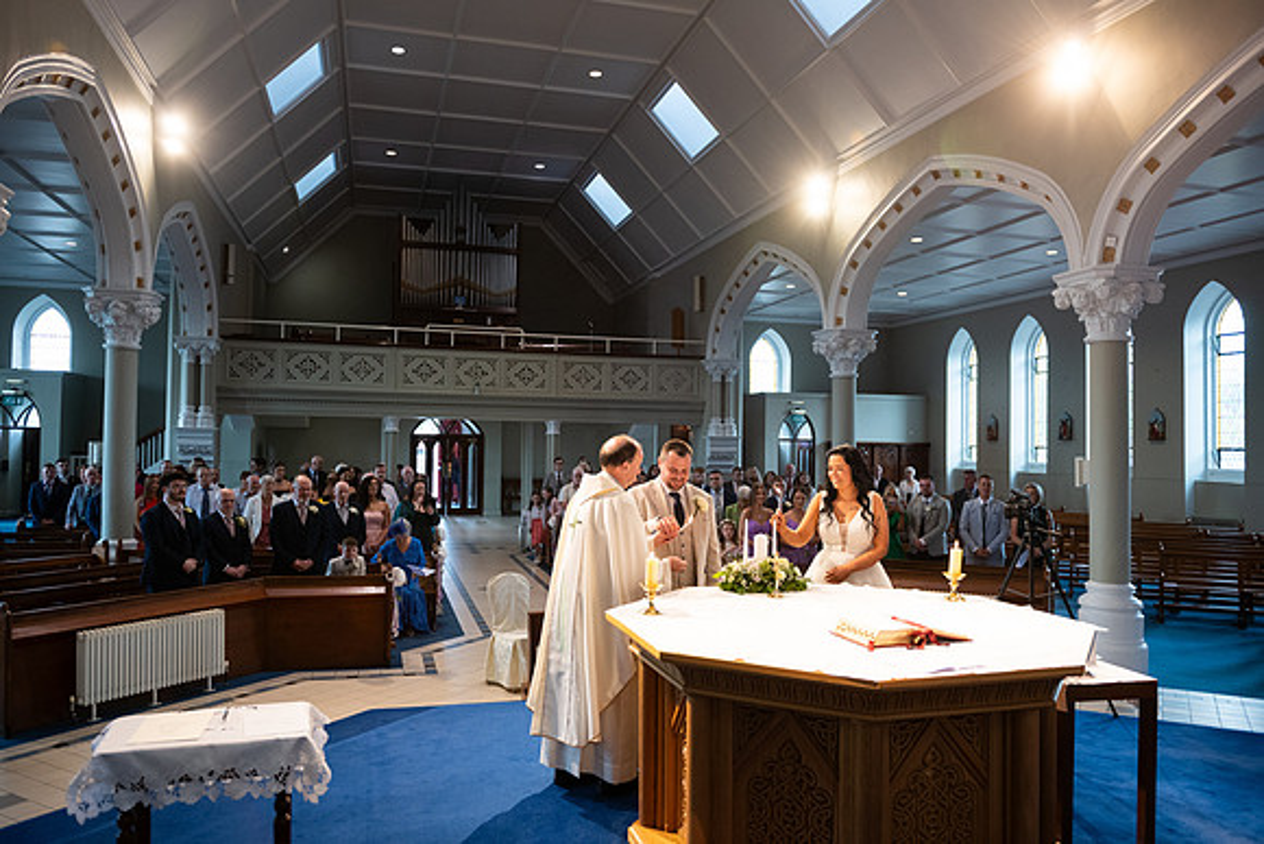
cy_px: 422
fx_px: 948
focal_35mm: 27
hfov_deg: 67.4
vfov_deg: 48.0
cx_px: 632
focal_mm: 27
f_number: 3.5
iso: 800
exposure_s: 1/160
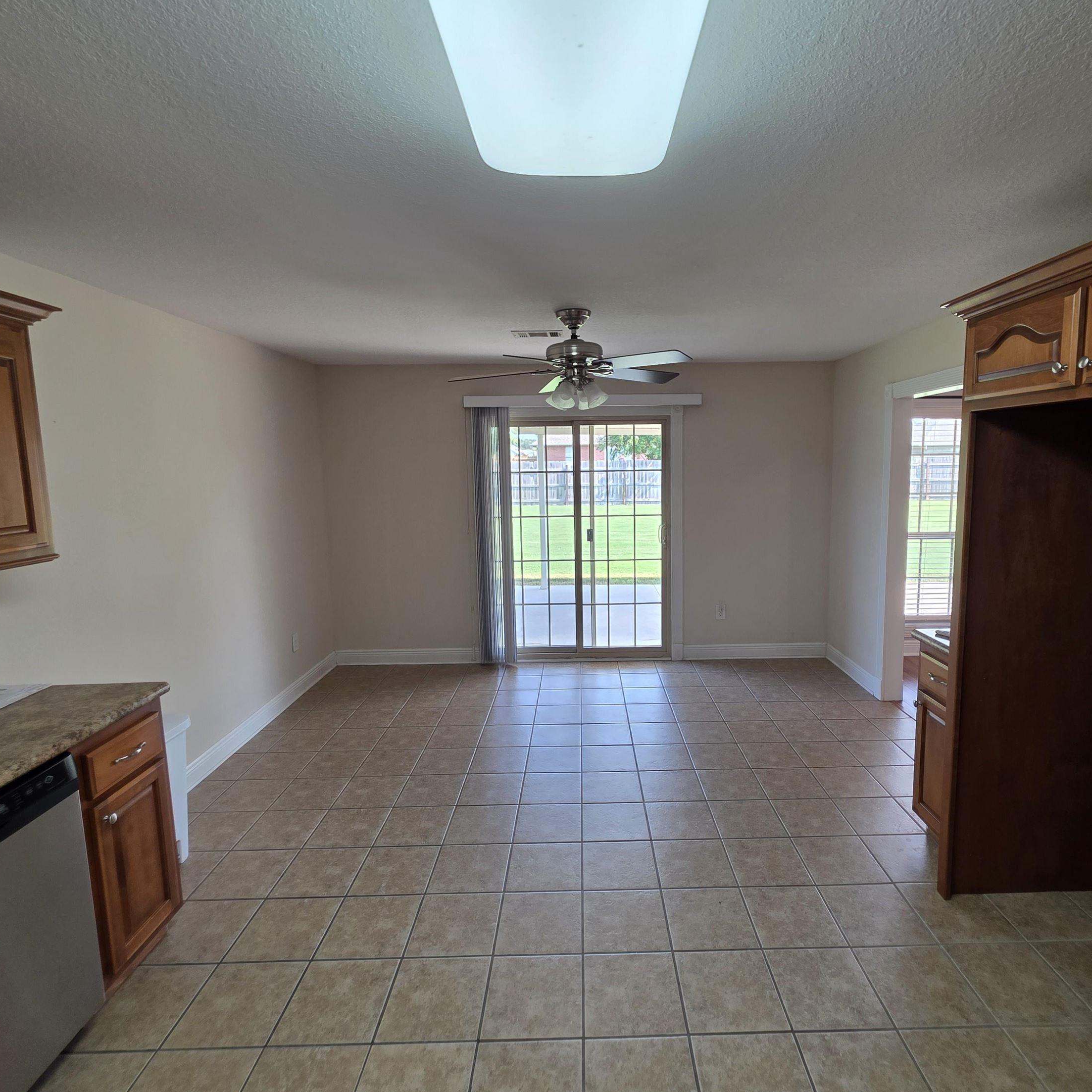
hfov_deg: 87.3
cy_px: 536
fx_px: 571
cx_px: 587
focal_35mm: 16
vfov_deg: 87.4
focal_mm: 2.2
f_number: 1.9
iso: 100
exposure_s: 1/120
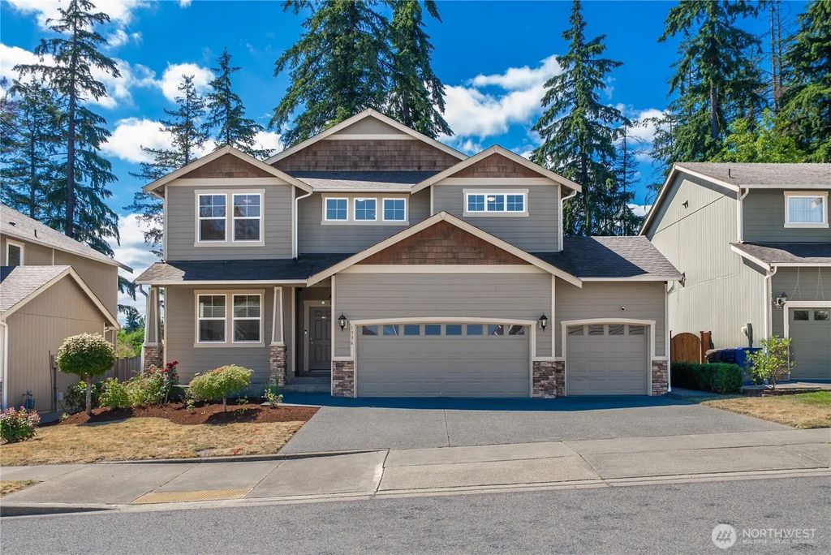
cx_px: 416
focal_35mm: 24
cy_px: 278
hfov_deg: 73.7
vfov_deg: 53.2
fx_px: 554
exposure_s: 1/100
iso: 80
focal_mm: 24
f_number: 7.1
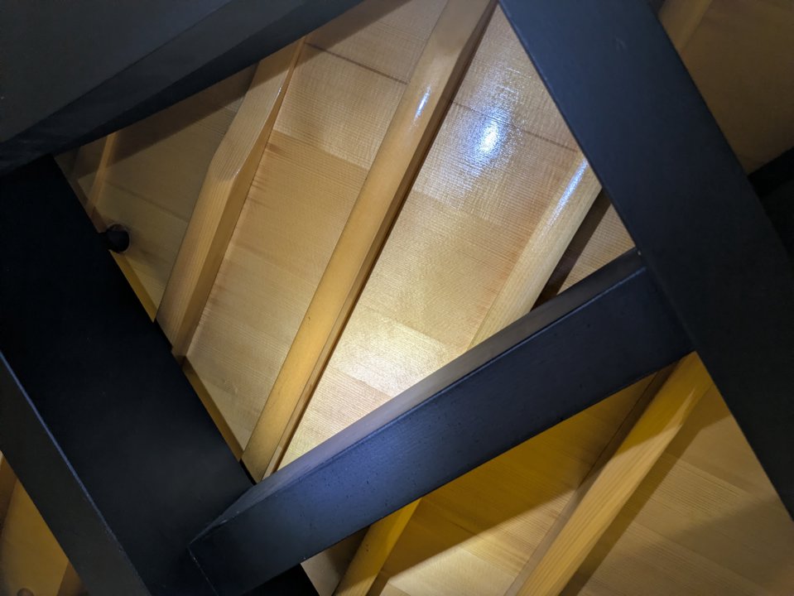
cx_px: 397
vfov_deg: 54.9
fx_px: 574
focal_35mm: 25
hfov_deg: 69.4
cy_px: 298
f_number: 1.89
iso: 149
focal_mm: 5.43
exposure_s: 1/25
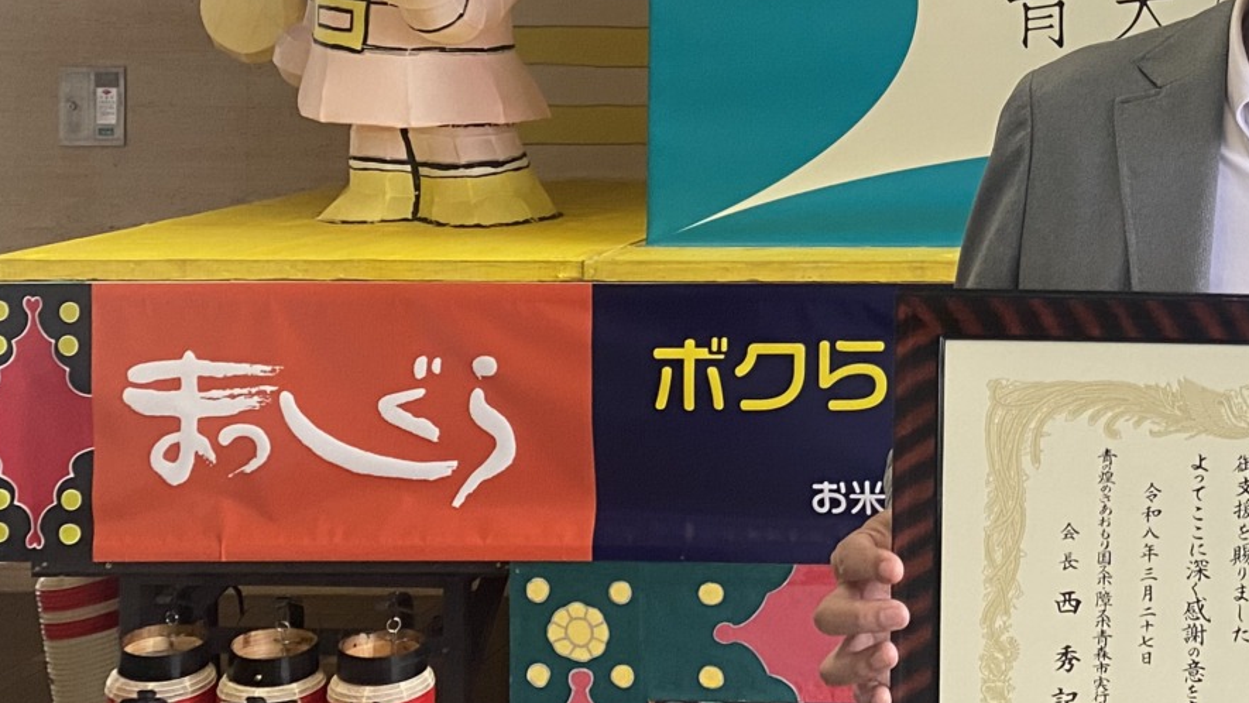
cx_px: 1311
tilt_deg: -0.1
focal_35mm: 64
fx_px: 2120
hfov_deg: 30.1
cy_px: 16
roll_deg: -0.1
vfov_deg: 18.4
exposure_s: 1/96
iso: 125
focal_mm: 4.25
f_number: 1.8
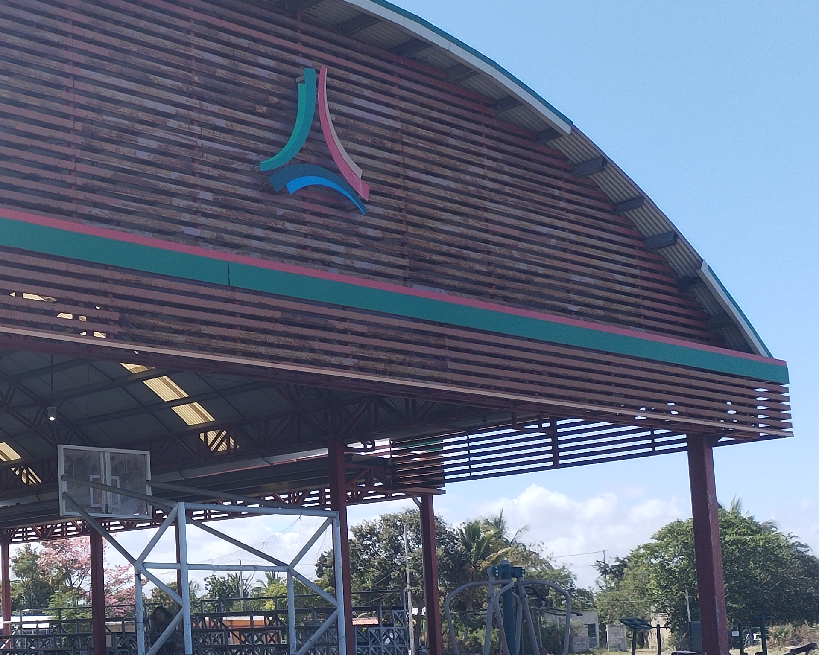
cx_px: 9
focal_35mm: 68
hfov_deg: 26.5
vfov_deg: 22.3
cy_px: 478
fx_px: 1649
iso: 120
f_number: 1.8
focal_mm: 4.75
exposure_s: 1/1561
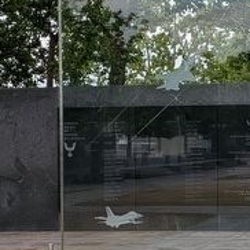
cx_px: 262
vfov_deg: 18.6
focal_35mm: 93
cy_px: 159
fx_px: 760
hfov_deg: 18.1
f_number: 1.7
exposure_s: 1/1337
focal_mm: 4.53
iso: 24
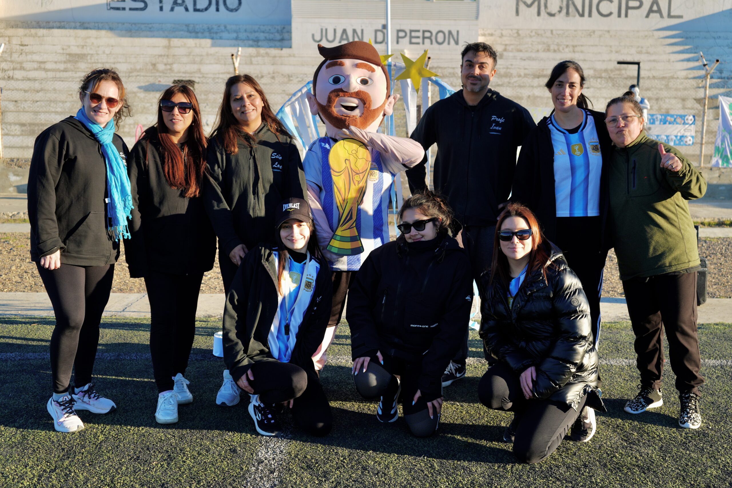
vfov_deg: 36.9
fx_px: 732
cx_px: 366
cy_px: 244
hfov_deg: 53.1
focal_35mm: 36
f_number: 4.5
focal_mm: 36
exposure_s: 1/400
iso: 80
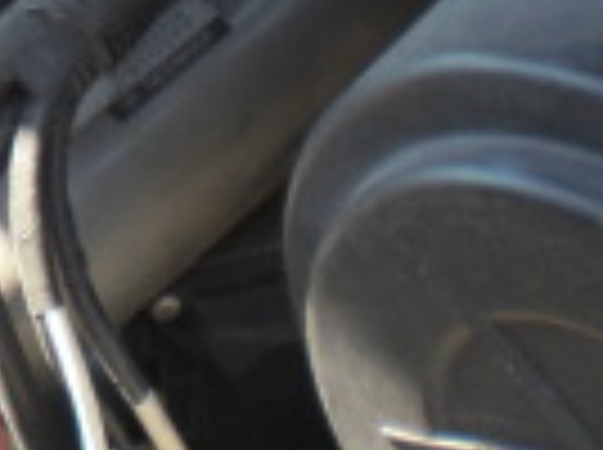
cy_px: -410
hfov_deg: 10.6
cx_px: -252
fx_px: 3165
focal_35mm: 182
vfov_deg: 7.8
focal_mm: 6.3
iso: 64
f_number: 3.1
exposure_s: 1/100
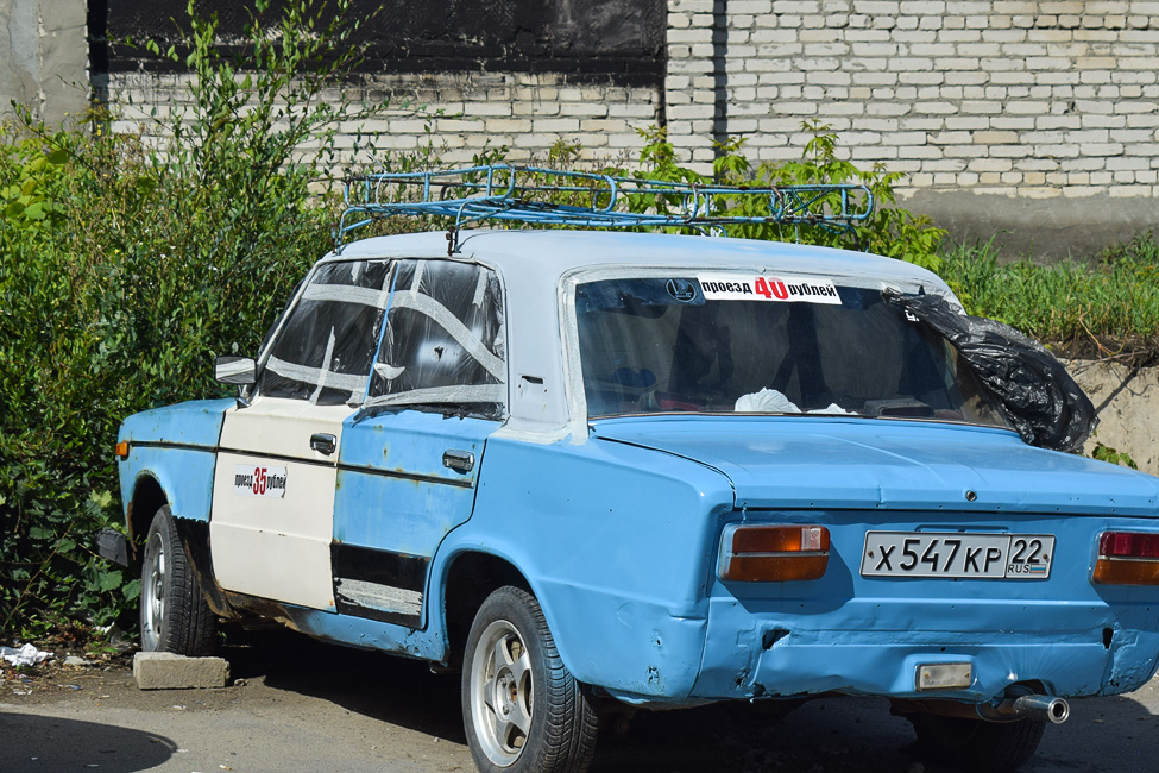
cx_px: 644
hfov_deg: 21.2
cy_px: 392
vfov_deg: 14.3
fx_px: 3090
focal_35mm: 96
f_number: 7.1
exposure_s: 1/1250
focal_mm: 52
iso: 200
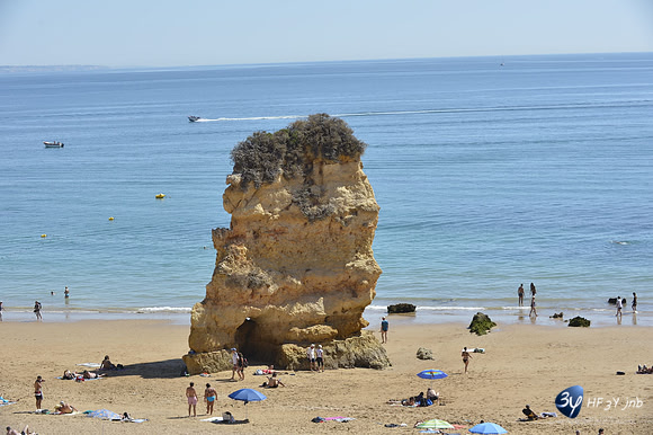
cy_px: 218
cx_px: 326
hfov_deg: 23.7
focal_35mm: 86
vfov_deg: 15.9
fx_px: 1559
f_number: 9
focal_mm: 86
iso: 200
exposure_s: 1/320
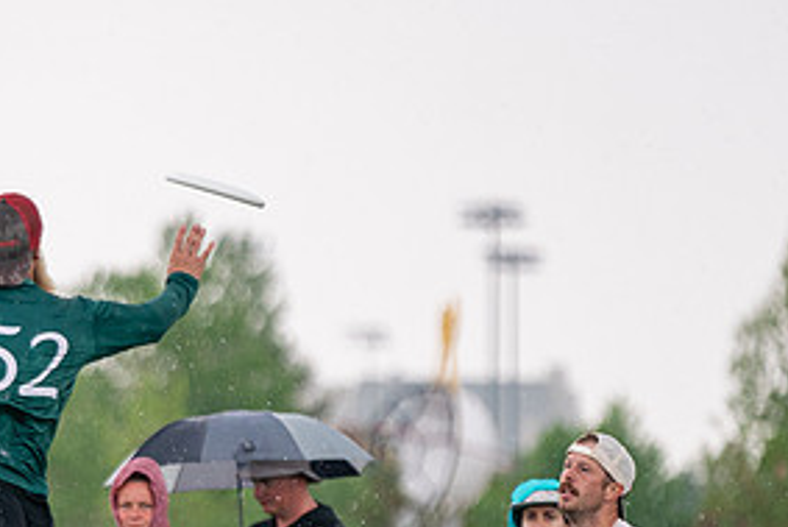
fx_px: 13161
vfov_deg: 2.3
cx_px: 1
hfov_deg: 3.4
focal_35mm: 601
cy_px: 492
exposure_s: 1/2500
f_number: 2.8
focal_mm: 200
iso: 640
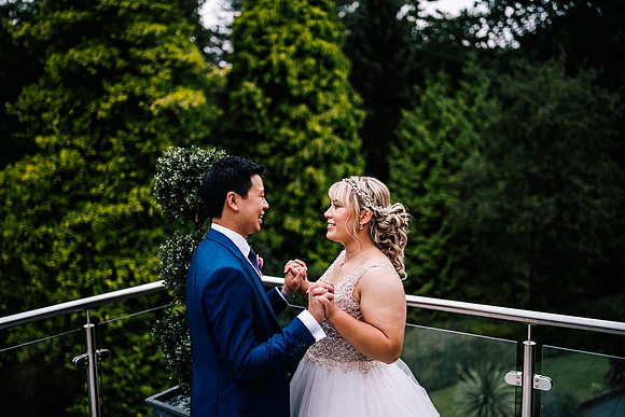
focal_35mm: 35
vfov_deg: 37.9
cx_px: 312
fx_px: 608
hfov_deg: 54.4
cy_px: 208
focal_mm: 35
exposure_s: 1/250
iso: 125
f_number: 1.4
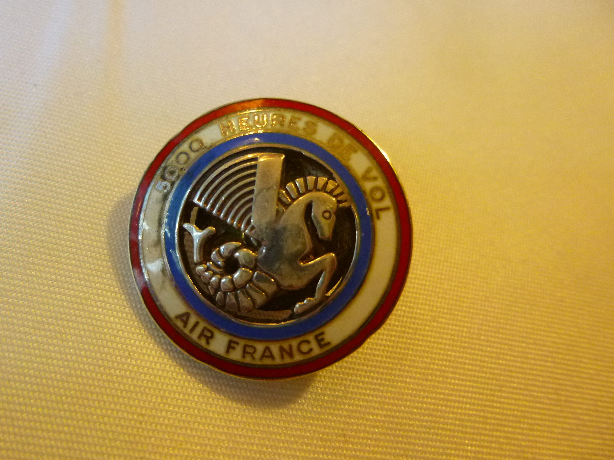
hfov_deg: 61.4
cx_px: 260
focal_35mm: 29
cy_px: 213
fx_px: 514
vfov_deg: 48.2
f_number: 3.1
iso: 400
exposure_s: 1/30
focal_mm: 4.5
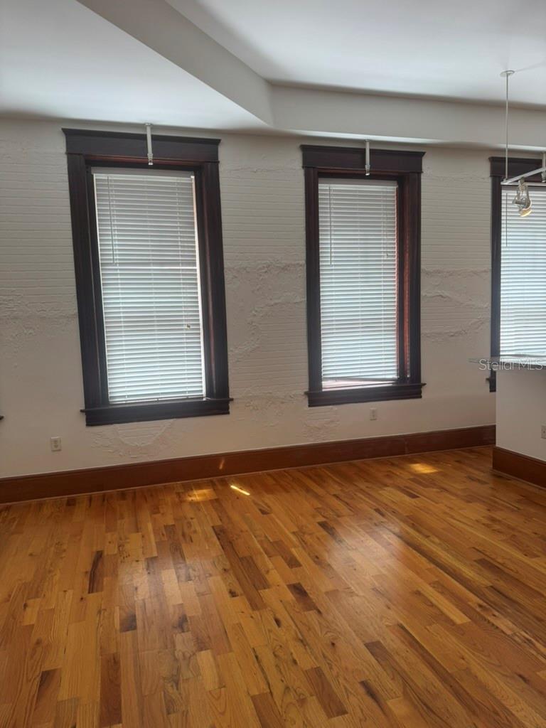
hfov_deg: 56.8
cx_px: 273
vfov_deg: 71.6
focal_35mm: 24
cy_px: 364
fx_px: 505
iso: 80
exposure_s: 1/120
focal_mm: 6.76
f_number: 1.78
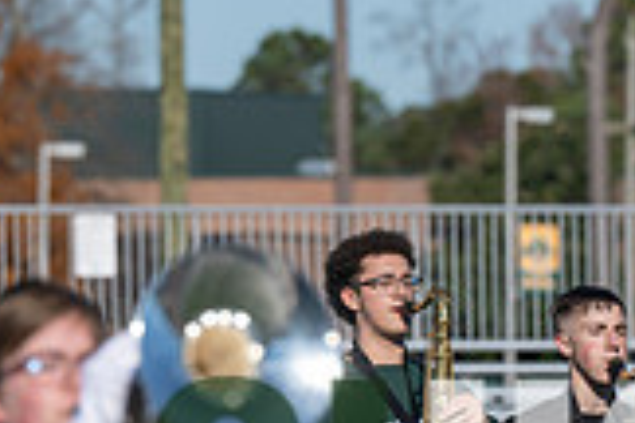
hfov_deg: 2.9
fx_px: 12646
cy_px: 562
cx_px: 451
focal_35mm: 717
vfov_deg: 1.9
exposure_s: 1/2000
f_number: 5
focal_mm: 200
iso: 200
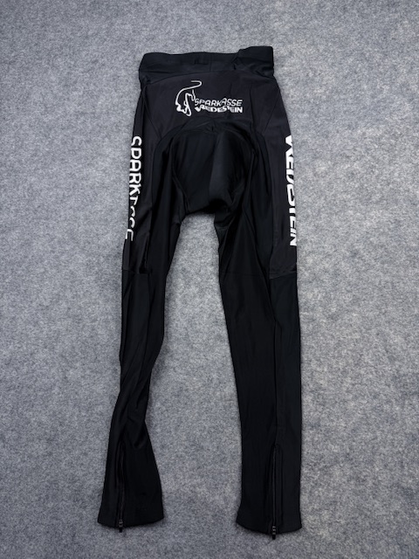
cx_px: 210
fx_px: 387
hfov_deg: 56.8
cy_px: 280
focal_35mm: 24
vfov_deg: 71.6
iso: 64
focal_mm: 6.76
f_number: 1.78
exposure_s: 1/148
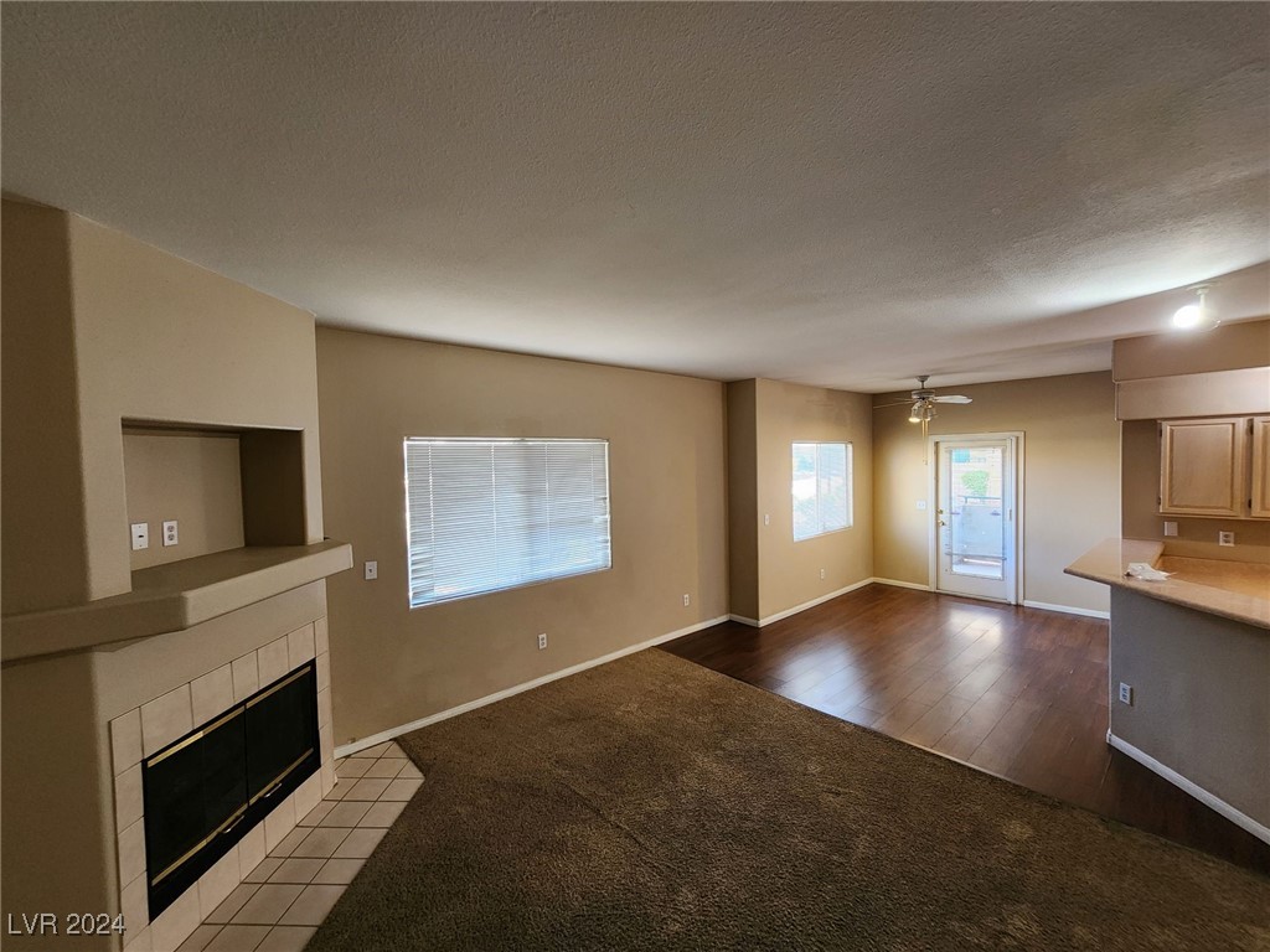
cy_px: 476
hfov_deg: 106.2
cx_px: 635
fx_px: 477
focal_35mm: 13
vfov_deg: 89.9
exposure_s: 1/40
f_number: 2.2
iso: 320
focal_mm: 2.2
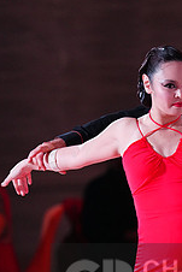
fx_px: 3884
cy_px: 284
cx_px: 218
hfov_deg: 2.7
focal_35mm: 513
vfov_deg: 4.0
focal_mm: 200
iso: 2000
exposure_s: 1/500
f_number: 2.8
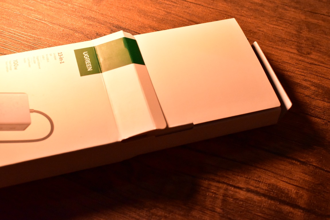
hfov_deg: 37.9
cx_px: 165
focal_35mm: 52
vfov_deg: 25.8
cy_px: 110
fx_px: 481
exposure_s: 1/320
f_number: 6.3
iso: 6400
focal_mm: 35
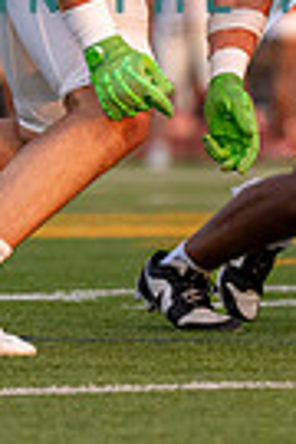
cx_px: 242
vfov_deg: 2.1
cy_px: -98
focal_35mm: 985
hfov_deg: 1.4
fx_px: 12147
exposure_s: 1/2500
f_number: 2.8
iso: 800
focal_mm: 153
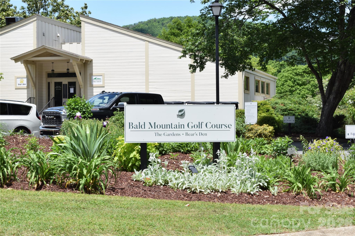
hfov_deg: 24.6
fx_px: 813
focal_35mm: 82
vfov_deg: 16.6
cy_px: 118
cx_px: 178
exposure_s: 1/100
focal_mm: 55
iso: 400
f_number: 20
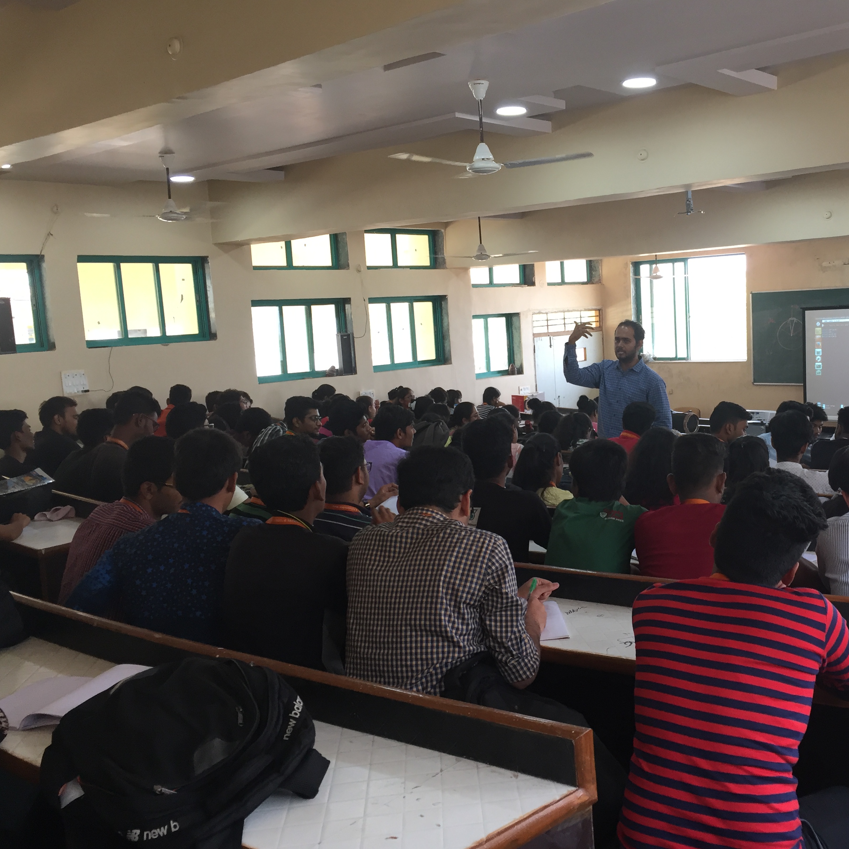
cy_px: 432
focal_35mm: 35
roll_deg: +1.7
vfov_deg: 47.2
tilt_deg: -6.4
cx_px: 558
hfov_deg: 46.6
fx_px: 971
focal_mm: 4.15
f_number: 2.2
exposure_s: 1/33
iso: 32
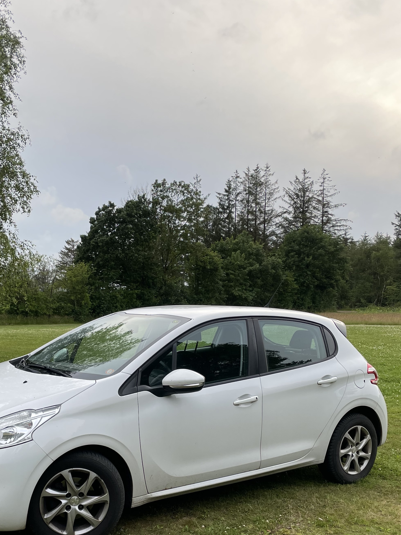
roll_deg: -0.2
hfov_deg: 35.8
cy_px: 370
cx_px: 162
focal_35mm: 40
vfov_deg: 45.8
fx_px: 618
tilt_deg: -7.6
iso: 32
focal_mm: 4.2
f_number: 1.6
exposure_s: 1/339
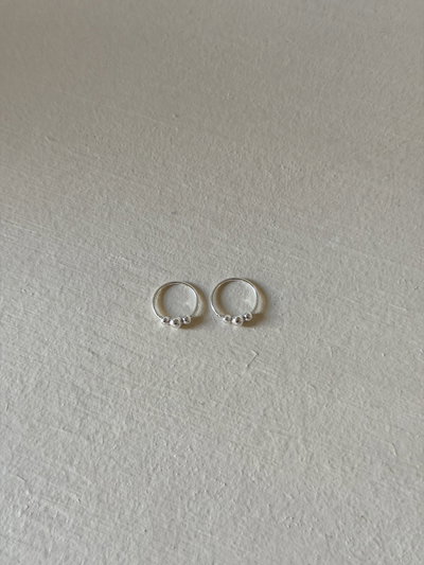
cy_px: 282
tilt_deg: -71.2
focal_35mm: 48
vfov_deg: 39.6
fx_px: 784
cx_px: 212
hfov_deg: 30.3
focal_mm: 6.76
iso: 125
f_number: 1.78
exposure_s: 1/60
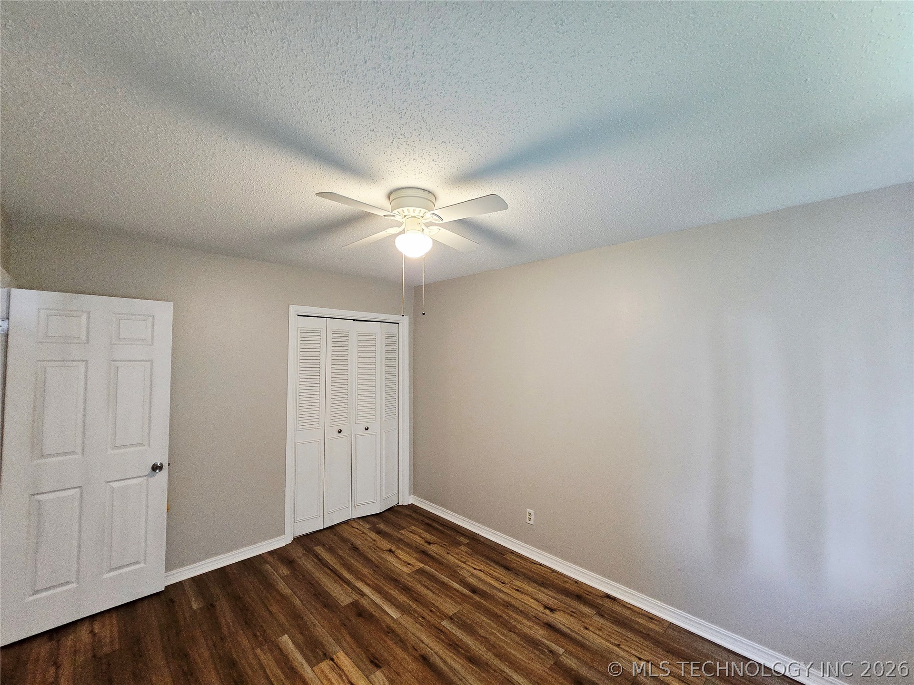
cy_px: 342
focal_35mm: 13
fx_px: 343
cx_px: 457
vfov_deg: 89.9
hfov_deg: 106.2
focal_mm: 2.2
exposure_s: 1/60.2
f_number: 2.2
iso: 400
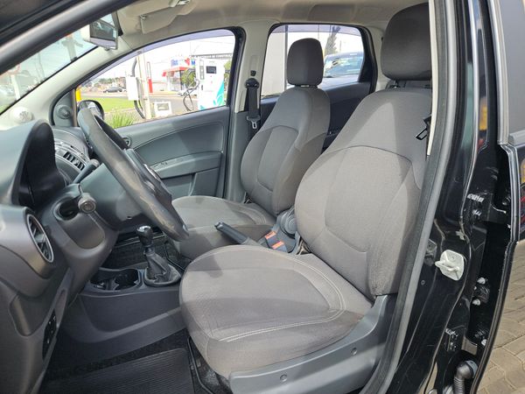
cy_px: 197
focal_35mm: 23
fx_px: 349
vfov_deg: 58.9
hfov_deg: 73.9
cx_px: 262
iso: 25
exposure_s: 1/315
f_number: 1.8
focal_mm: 5.4
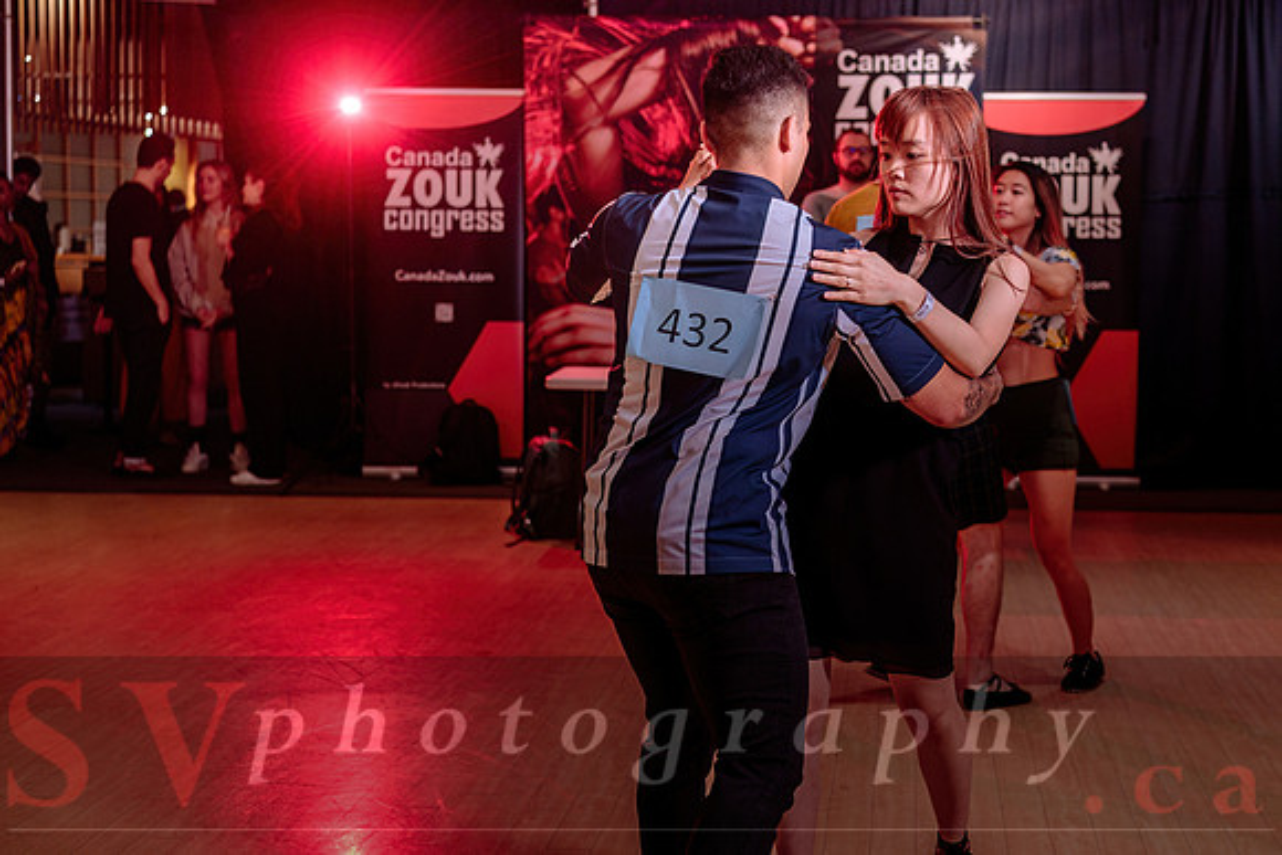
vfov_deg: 22.8
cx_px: 772
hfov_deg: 33.6
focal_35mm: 59
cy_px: 357
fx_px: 2115
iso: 400
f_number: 3.2
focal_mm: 48
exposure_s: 1/100
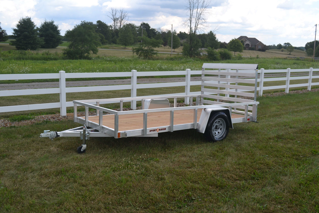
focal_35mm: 36
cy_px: 106
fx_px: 319
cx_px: 160
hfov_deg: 53.1
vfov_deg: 36.9
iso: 100
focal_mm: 24
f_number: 6.3
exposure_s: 1/160
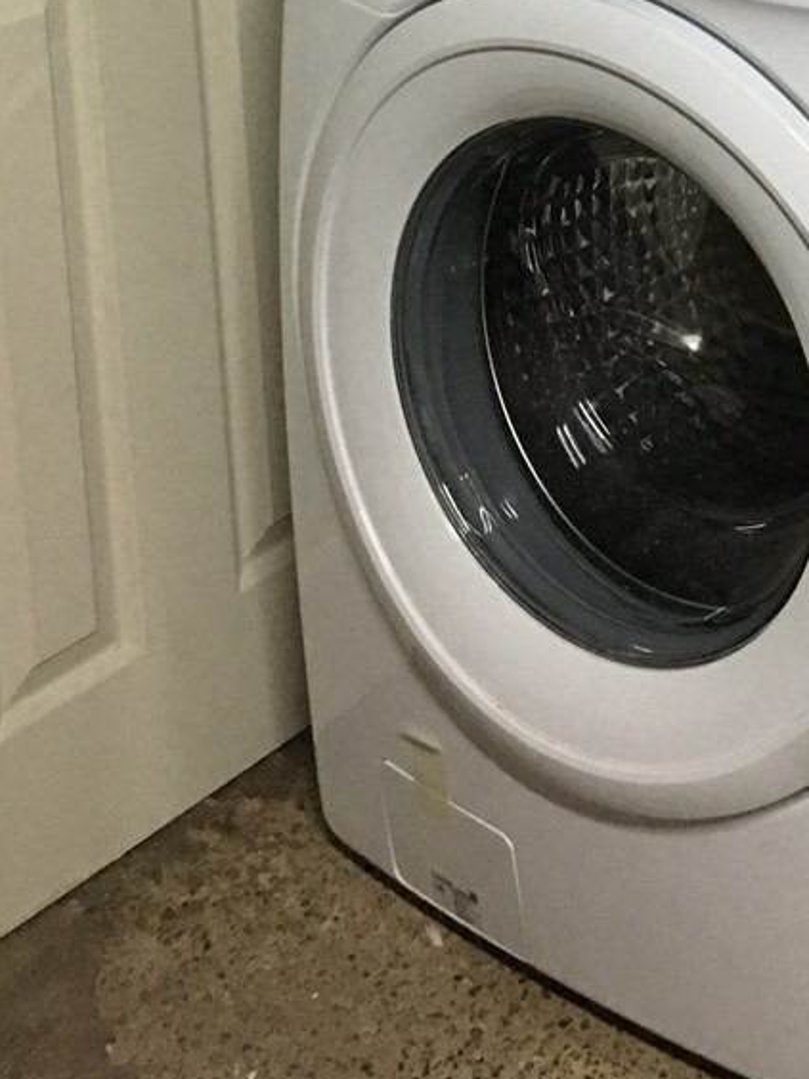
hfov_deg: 18.1
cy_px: -346
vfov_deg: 22.1
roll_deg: -0.8
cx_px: 855
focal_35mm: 79
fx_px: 2462
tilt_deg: -13.1
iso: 100
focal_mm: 4.15
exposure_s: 1/10
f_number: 2.2
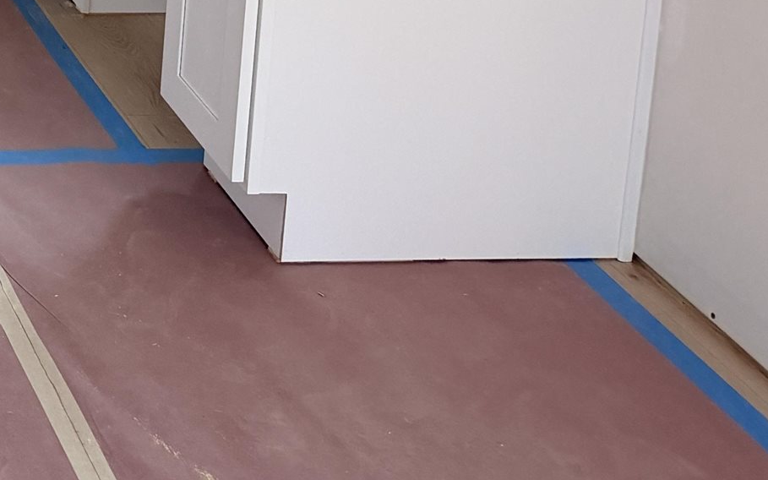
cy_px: -452
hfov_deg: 20.0
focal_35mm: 86
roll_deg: -0.8
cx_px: -460
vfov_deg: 13.3
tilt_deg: -9.8
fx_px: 1800
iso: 200
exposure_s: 1/71
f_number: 1.78
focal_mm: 6.76
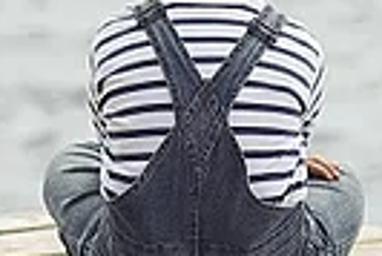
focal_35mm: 307
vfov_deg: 4.5
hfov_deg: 6.7
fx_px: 3261
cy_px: 58
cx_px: 224
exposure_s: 1/1600
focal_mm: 85
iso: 100
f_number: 2.8
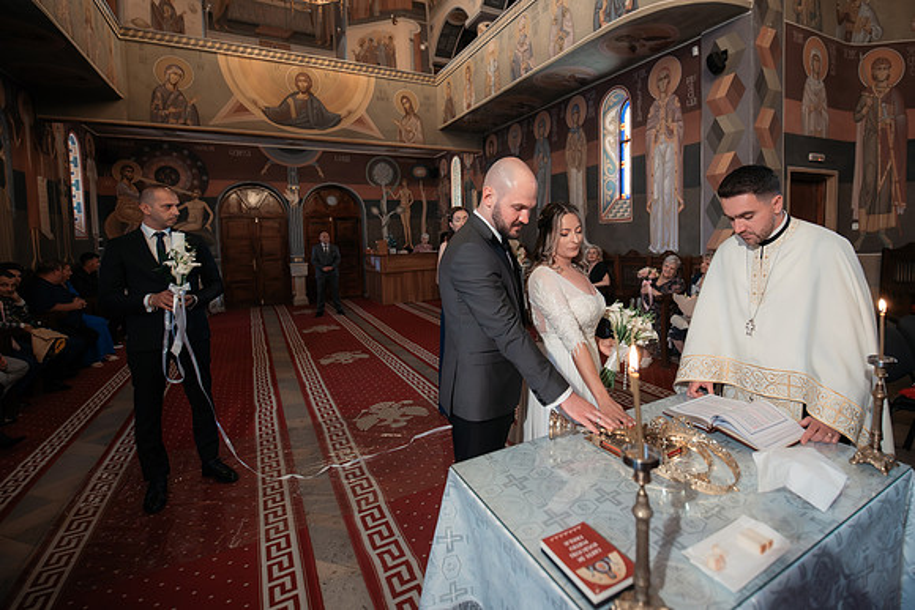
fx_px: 419
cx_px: 503
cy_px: 275
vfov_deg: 72.0
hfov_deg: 94.7
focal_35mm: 16
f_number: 2.8
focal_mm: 15
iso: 4000
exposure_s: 1/200
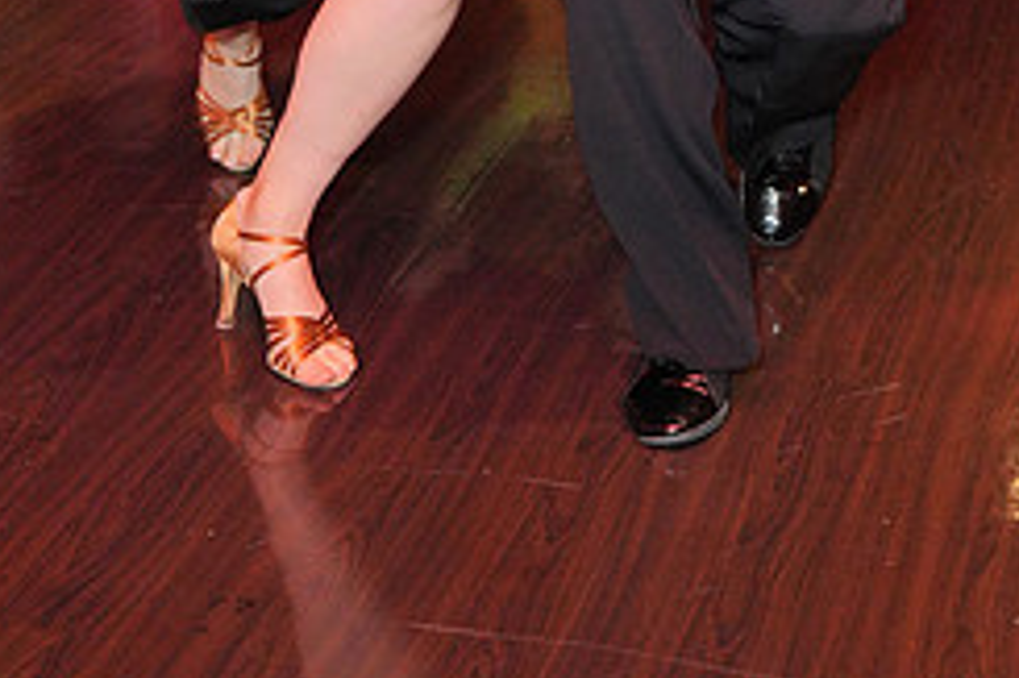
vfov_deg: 12.4
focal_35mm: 102
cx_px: 613
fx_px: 2885
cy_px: -483
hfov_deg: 20.0
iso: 4000
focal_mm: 43
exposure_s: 1/200
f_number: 4
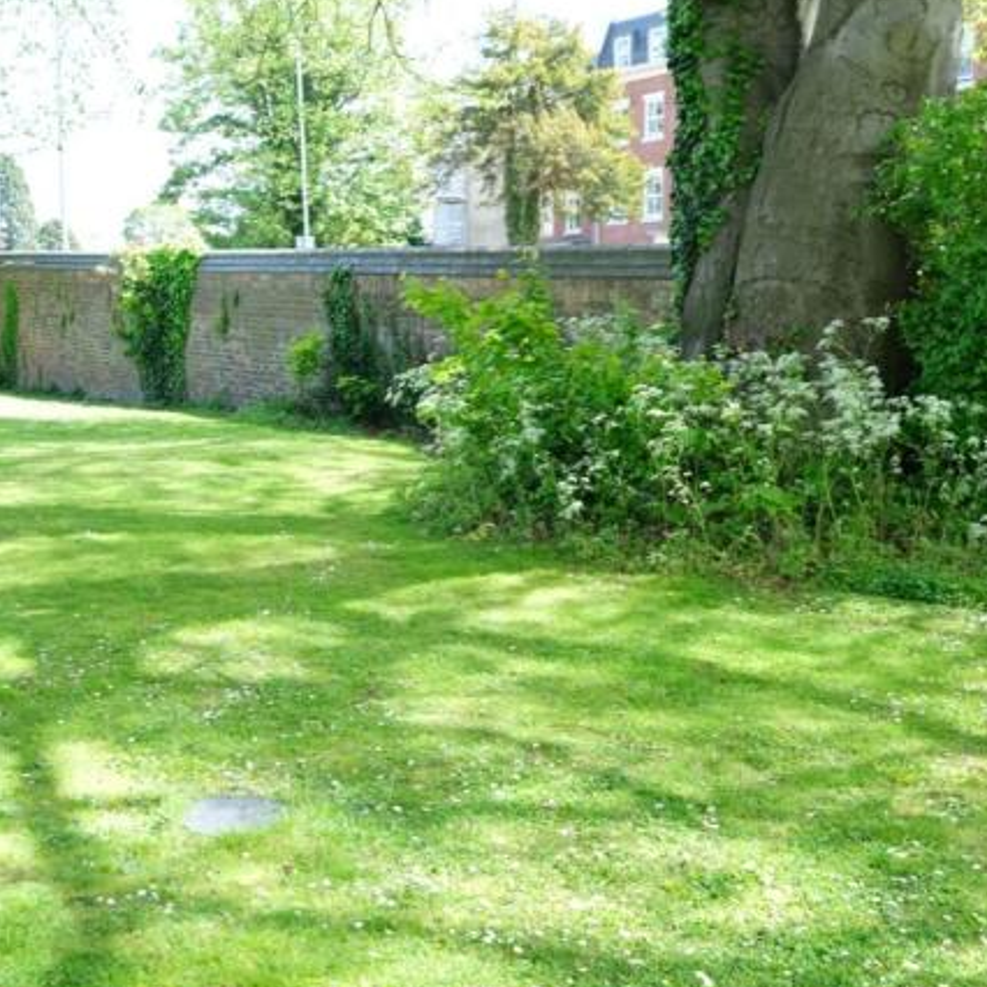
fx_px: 1516
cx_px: 312
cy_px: 490
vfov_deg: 36.1
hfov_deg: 35.6
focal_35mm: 47
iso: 160
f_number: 5
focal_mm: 24
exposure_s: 1/80
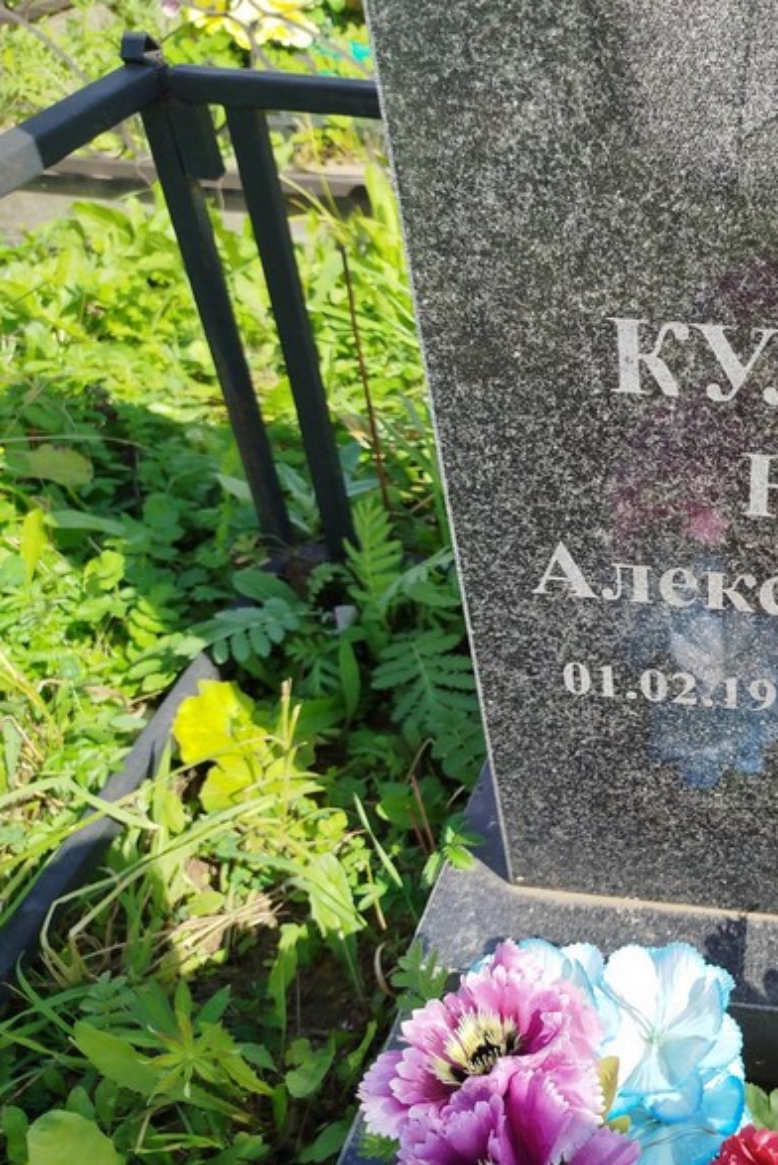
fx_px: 1101
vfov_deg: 55.8
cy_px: 580
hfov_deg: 35.7
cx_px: 750
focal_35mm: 34
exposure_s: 1/589
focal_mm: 5.31
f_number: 1.7
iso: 50
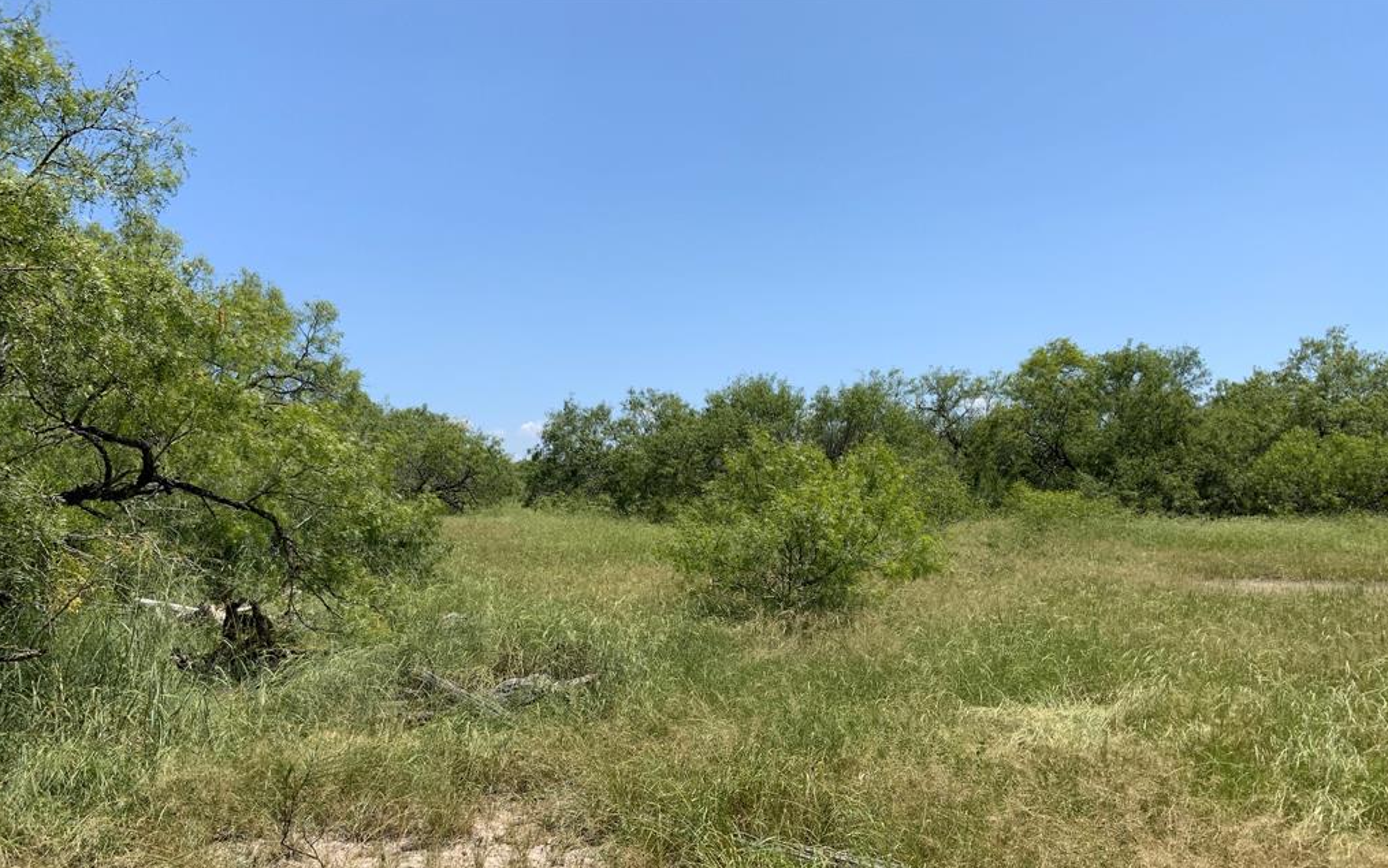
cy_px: 518
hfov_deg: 61.2
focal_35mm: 31
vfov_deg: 40.5
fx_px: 1173
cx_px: 696
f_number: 1.8
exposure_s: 1/2427
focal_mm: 3
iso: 20
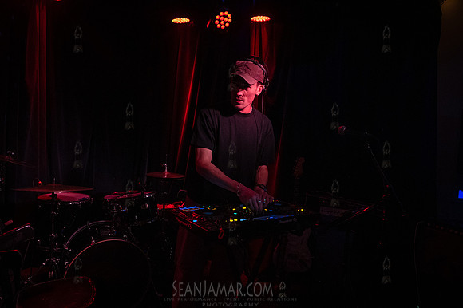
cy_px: 154
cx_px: 222
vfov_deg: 50.1
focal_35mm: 26
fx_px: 330
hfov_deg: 70.1
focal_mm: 24
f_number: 3.5
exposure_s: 1/320
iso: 12800
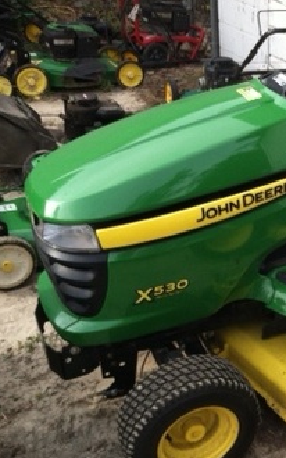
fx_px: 761
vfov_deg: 33.4
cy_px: 279
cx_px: 351
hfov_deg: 19.9
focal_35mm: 61
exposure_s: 1/306
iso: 80
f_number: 2.8
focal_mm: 3.85
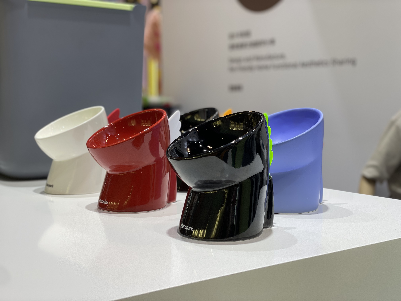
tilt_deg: -4.6
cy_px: 150
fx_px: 602
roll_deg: +0.5
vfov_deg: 28.0
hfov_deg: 36.8
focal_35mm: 52
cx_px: 200
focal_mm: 6
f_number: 2
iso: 40
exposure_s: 1/100
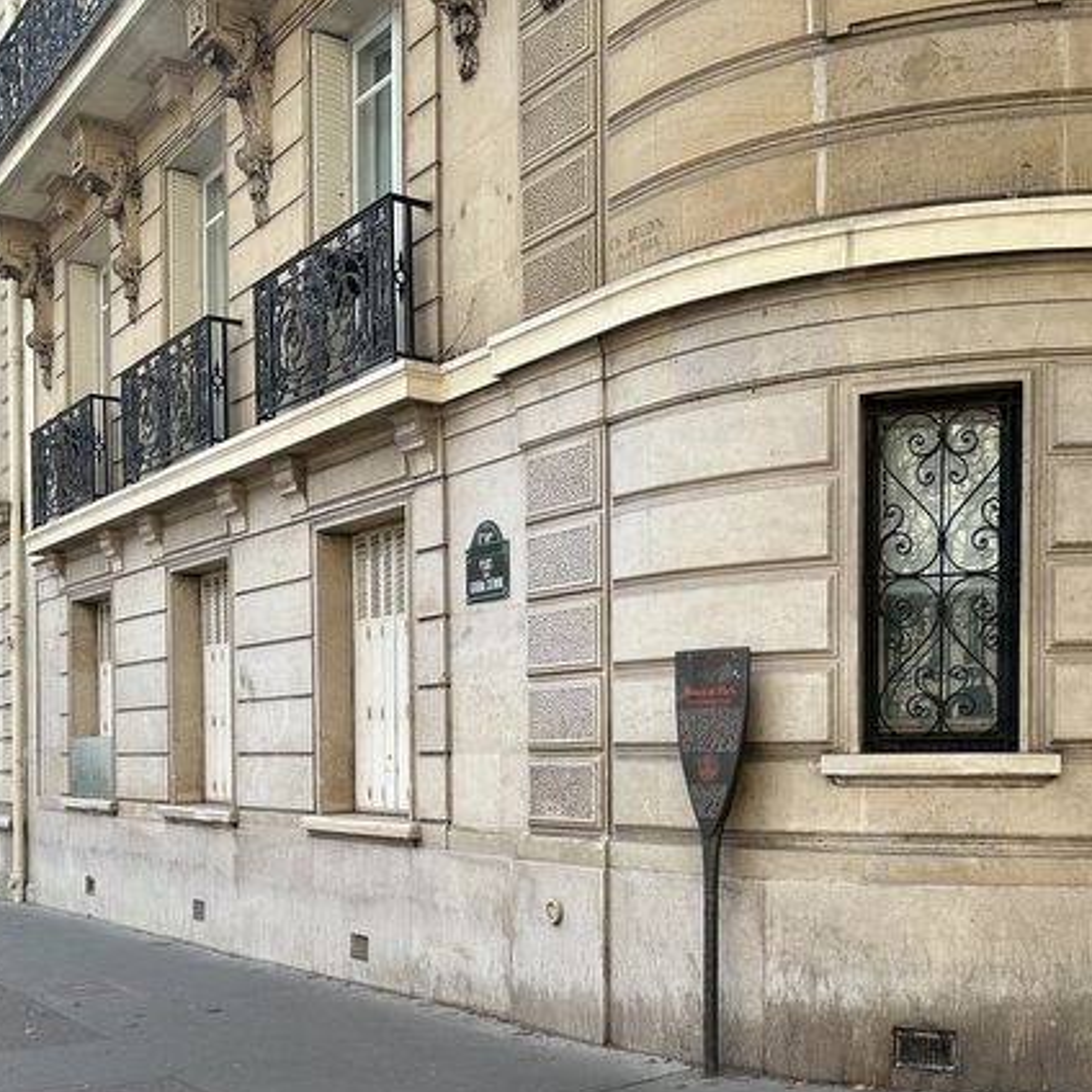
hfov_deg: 41.6
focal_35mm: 40
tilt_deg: -0.8
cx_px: 682
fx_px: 1428
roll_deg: -0.3
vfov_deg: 41.1
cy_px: 765
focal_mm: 6.86
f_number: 1.78
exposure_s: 1/1692
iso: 80
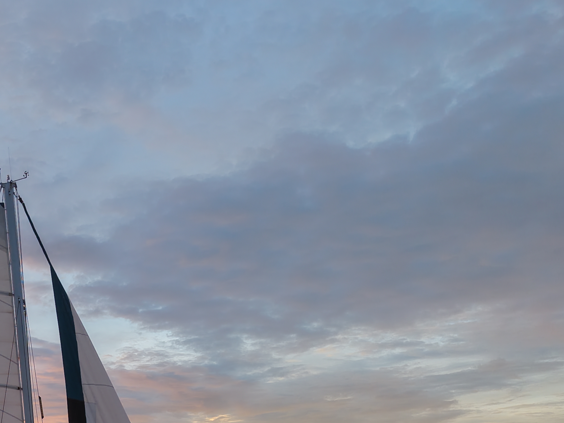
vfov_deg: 24.1
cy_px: 487
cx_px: -10
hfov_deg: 31.5
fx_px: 913
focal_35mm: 56
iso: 100
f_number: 1.8
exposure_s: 1/125
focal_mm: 8.67
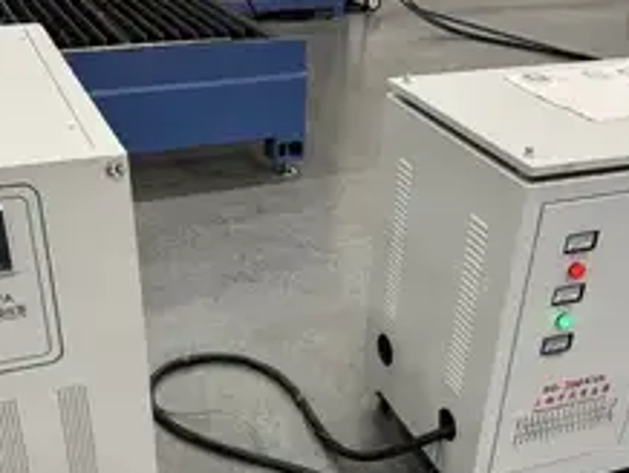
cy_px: 323
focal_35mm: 44
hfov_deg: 42.9
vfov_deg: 32.6
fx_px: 800
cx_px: 303
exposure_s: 1/93
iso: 200
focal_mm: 6.8
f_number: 1.8
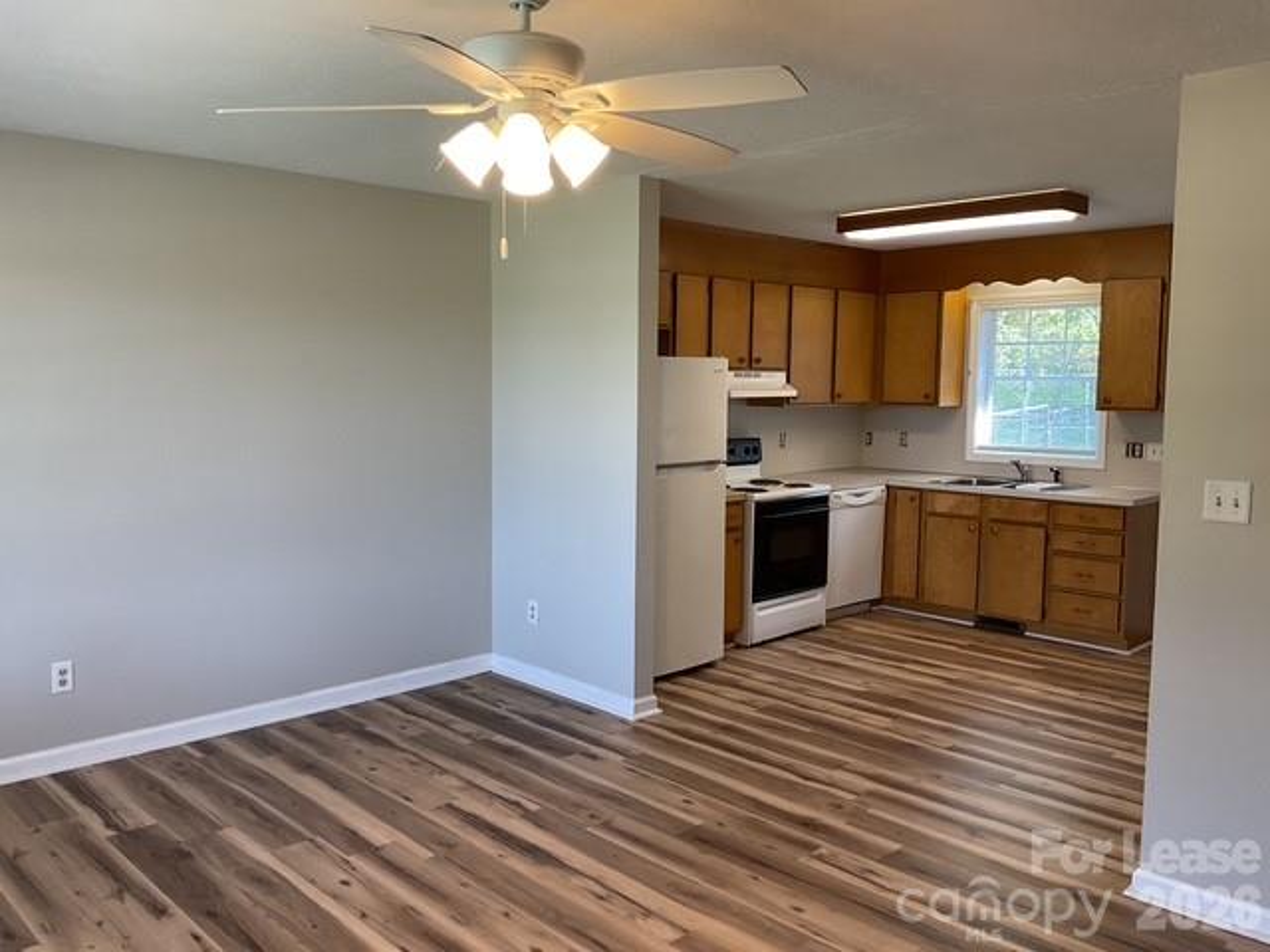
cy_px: 476
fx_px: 1064
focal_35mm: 29
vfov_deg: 48.2
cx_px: 635
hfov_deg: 61.7
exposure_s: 1/60
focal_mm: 3
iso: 64
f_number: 1.8
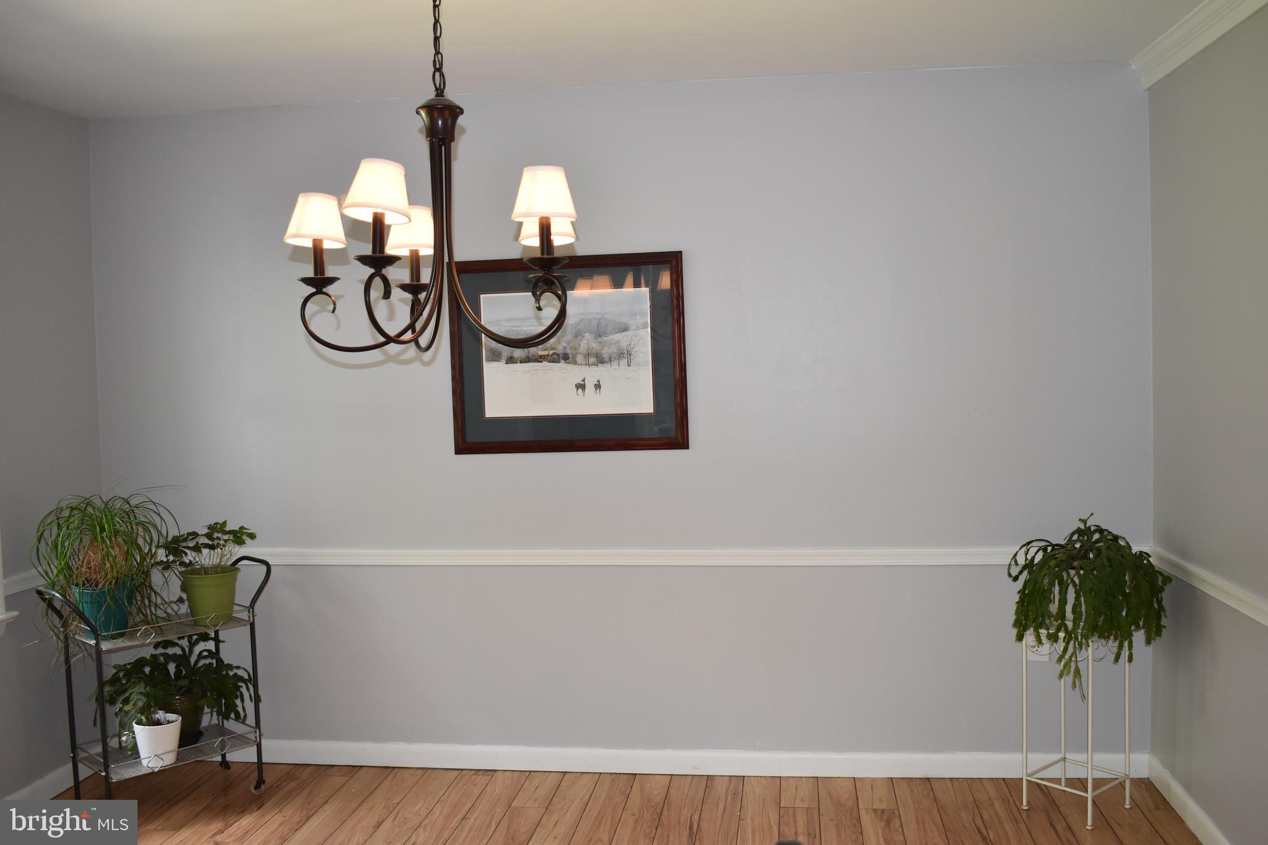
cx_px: 634
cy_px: 422
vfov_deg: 40.0
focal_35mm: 33
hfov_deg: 57.2
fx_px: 1162
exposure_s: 1/80
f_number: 4.5
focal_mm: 22
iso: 800
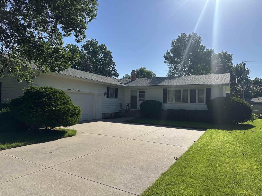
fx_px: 182
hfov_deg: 71.6
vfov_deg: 56.8
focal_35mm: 24
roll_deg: -2.3
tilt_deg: +1.1
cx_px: 131
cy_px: 98
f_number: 1.78
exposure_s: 1/6211
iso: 80
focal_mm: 6.86
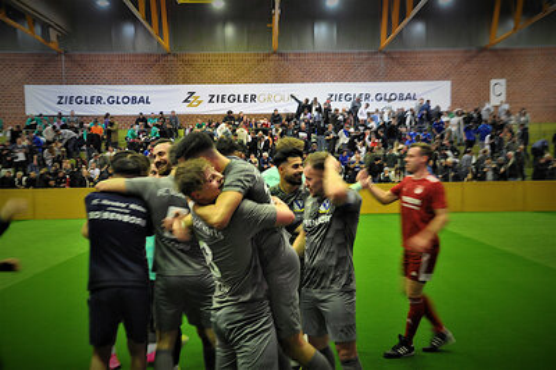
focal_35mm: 51
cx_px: 278
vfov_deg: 26.4
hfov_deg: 38.9
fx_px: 787
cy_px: 185
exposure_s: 1/20
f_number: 4.2
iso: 1600
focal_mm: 34
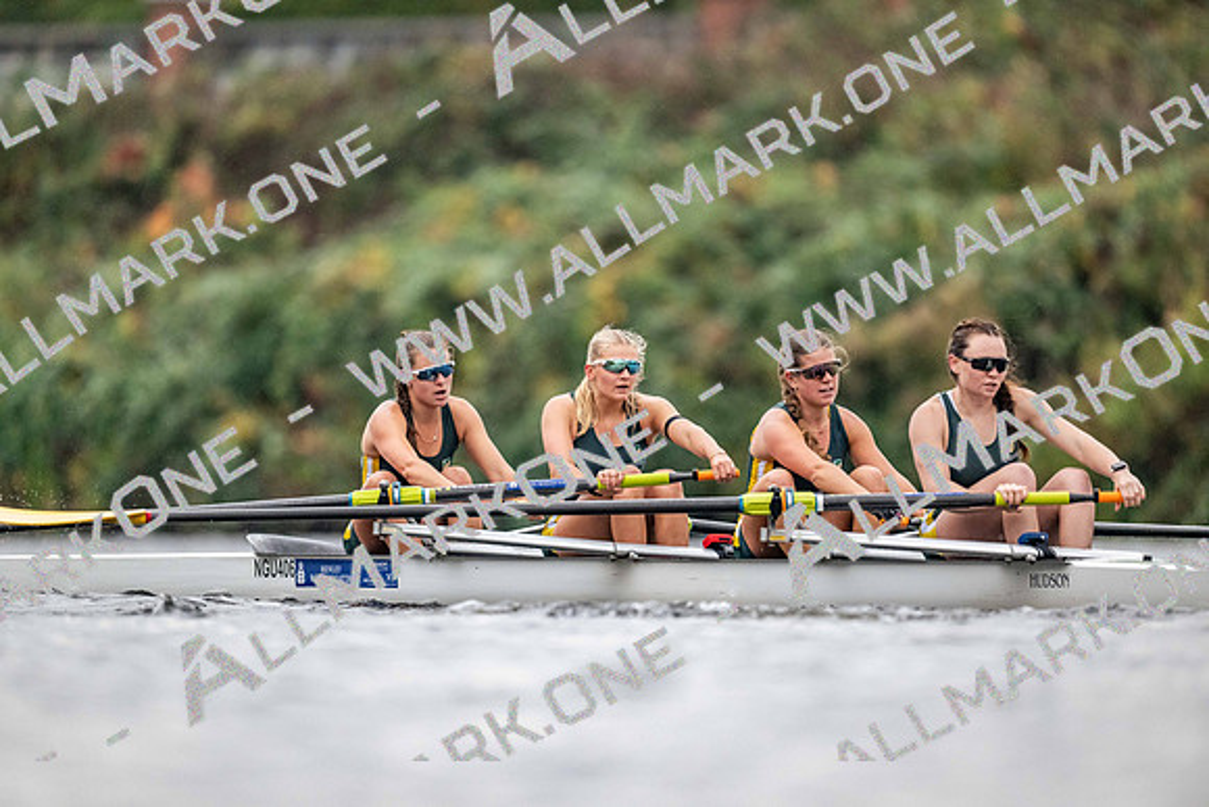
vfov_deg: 2.3
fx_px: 20154
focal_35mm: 600
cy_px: 404
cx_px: 604
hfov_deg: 3.4
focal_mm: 600
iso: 3600
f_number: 4
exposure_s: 1/2500
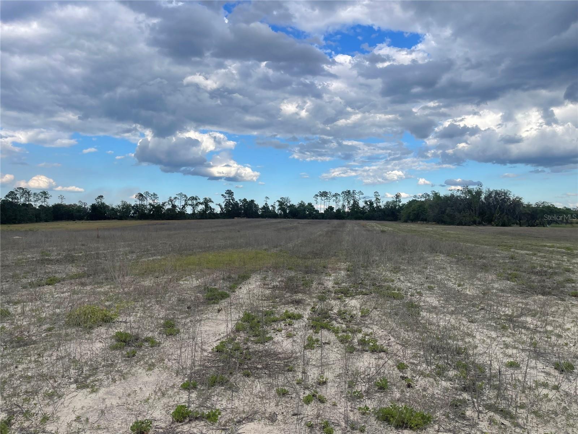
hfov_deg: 69.4
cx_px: 289
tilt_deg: -1.8
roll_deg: -0.2
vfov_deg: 54.9
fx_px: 417
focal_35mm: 25
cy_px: 217
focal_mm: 5.1
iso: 32
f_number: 1.6
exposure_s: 1/2545
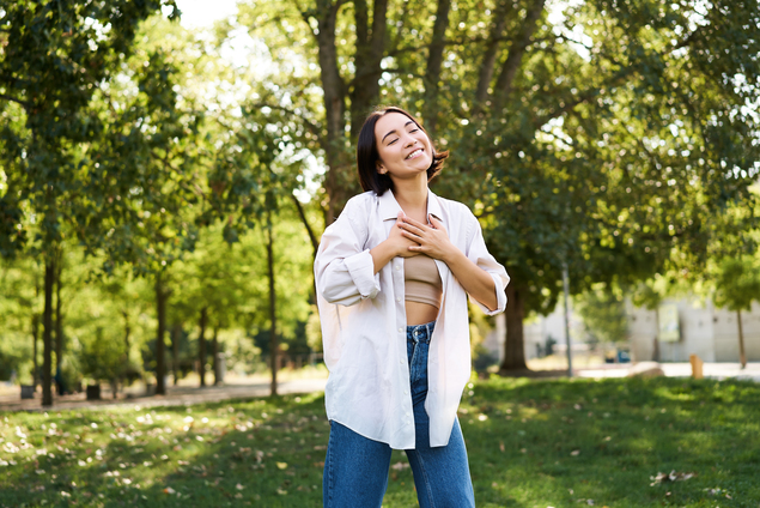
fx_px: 1162
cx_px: 380
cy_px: 254
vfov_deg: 24.6
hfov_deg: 36.2
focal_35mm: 55
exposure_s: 1/500
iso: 100
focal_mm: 55
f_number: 2.5
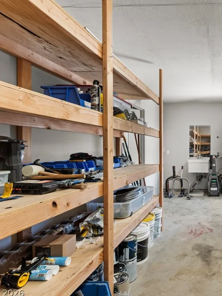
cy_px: 149
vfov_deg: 69.4
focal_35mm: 25
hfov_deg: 48.1
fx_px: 214
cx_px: 207
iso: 400
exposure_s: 1/50
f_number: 8
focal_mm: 17
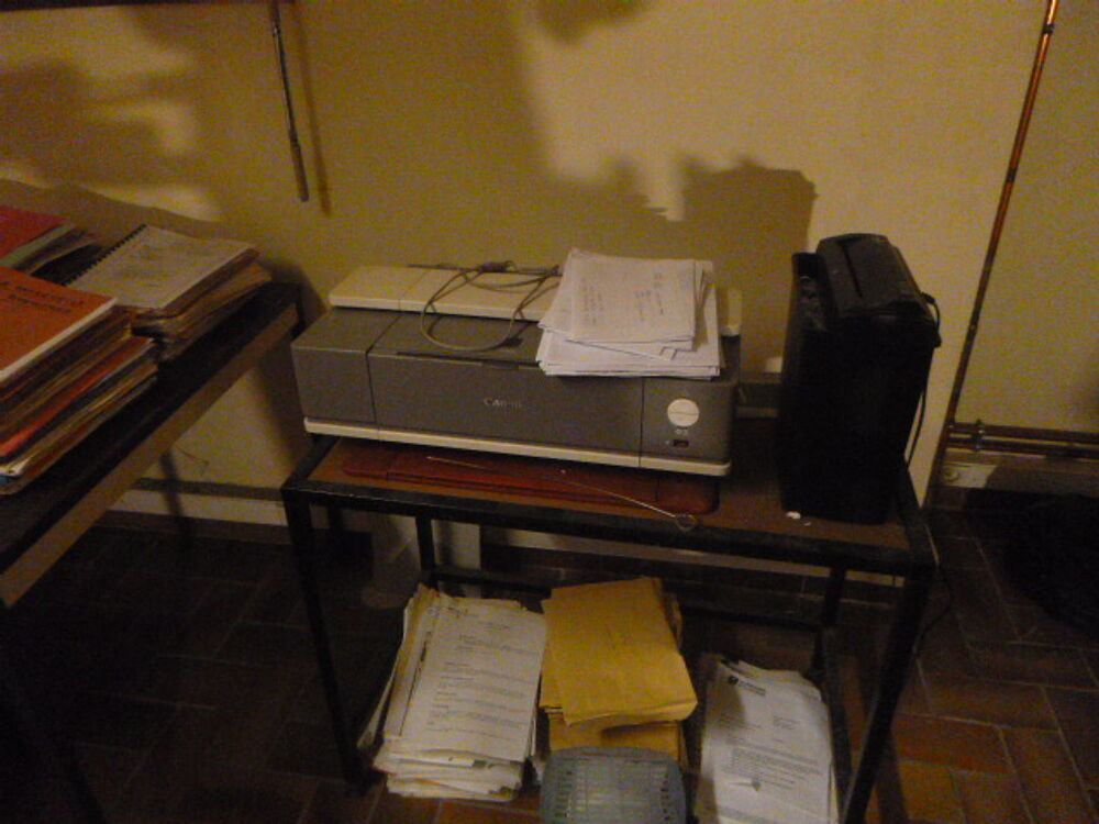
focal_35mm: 25
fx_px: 794
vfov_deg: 54.9
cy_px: 412
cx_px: 550
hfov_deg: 69.4
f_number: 3.9
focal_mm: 4.5
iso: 1000
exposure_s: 1/60
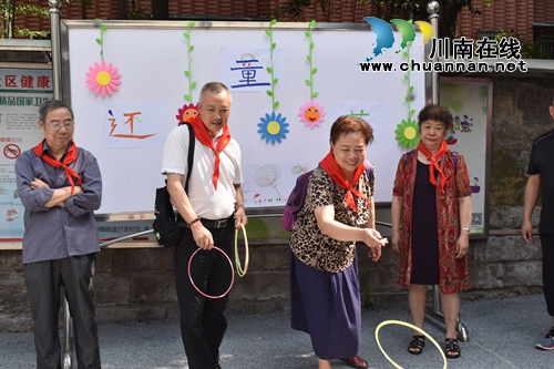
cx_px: 277
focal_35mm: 45
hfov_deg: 43.6
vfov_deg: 29.8
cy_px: 184
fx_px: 692
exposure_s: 1/250
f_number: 8
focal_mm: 30
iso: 320
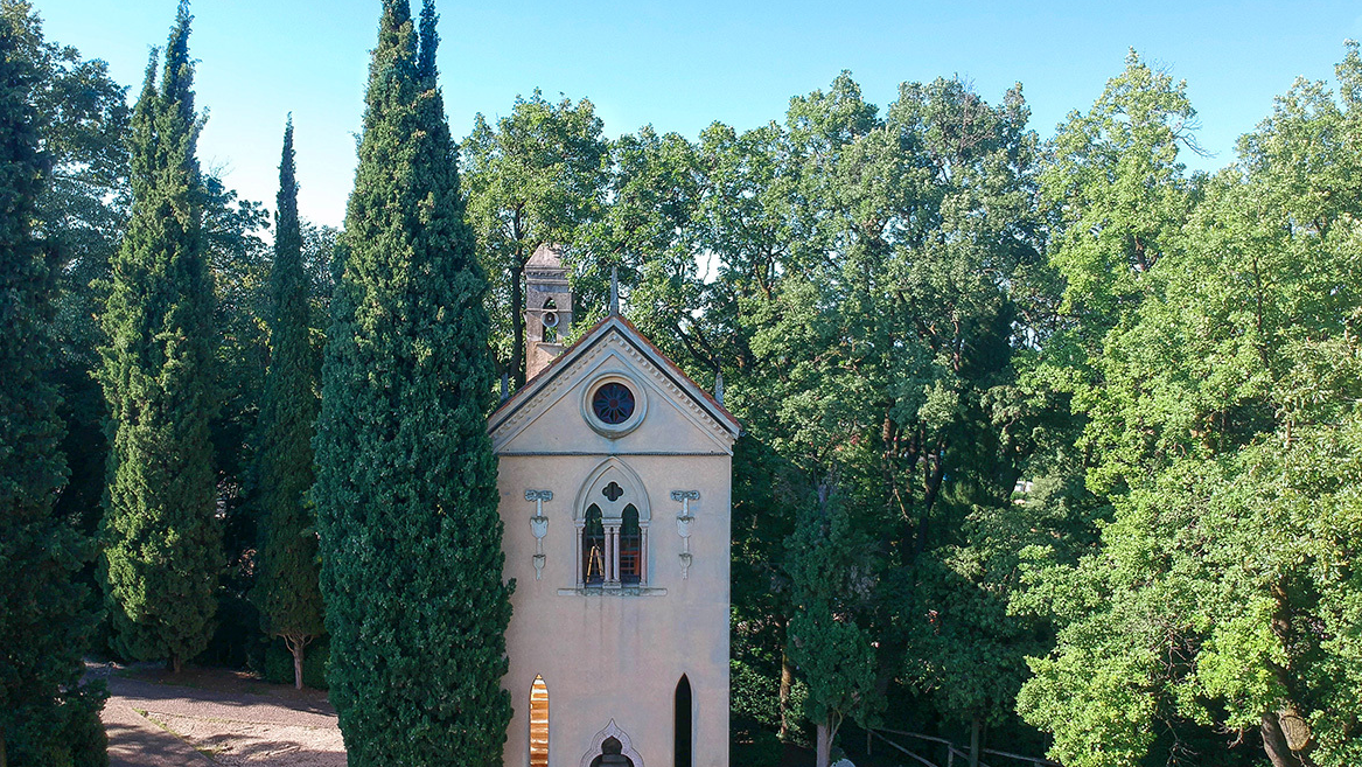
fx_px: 1011
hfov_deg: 67.9
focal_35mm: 28
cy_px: 446
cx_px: 671
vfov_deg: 41.4
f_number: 2.6
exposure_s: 1/400
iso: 100
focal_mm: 4.49
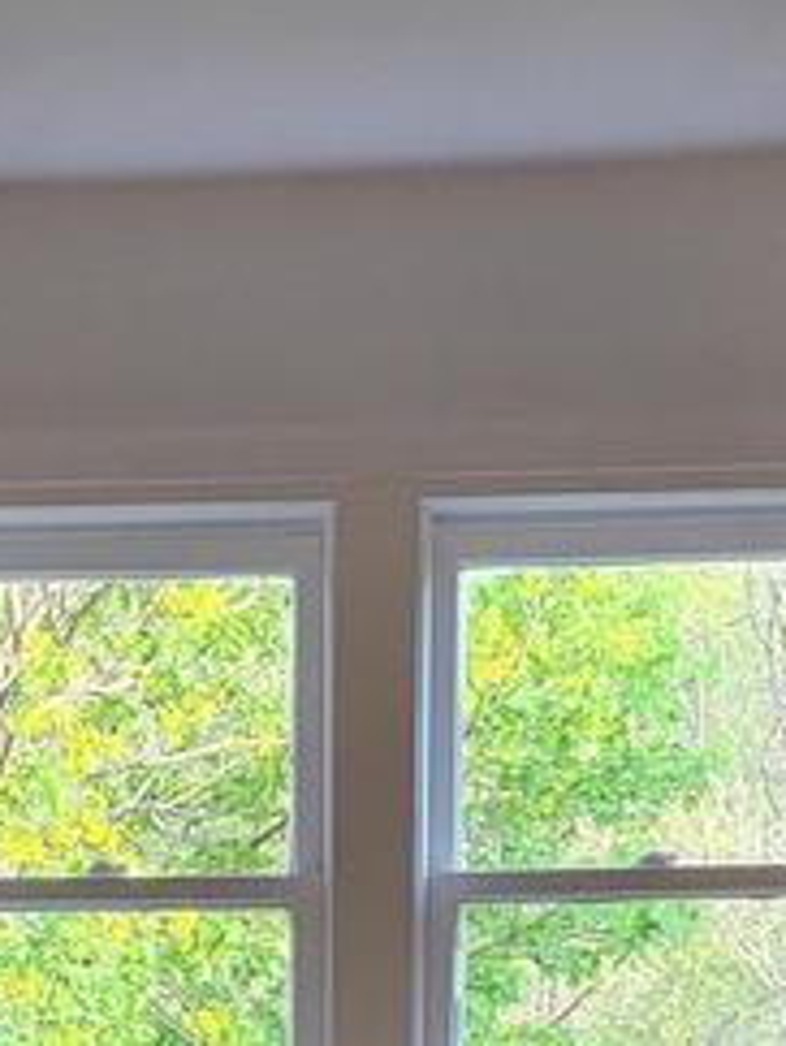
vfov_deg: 13.5
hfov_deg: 12.7
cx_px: 134
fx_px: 3506
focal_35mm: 116
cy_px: 2321
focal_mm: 5.4
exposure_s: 1/120
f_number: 1.8
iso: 200
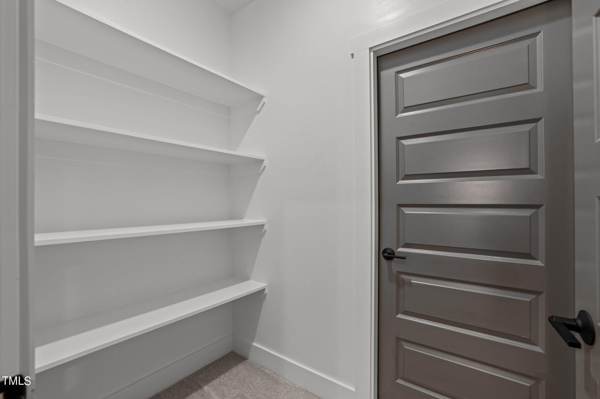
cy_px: 200
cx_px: 300
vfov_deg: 77.2
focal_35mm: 15
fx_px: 250
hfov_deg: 100.4
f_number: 7.1
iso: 400
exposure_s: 1/4
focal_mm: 15
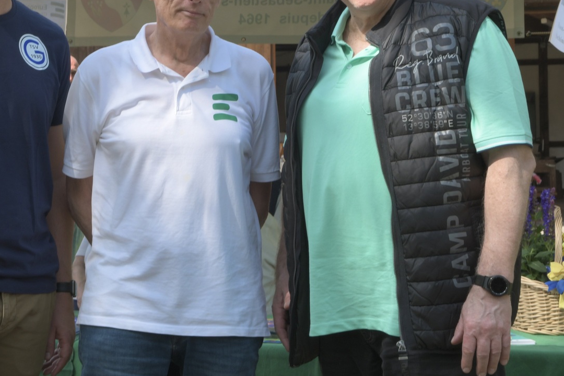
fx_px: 1455
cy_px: 94
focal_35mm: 93
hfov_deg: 21.9
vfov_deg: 14.7
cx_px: 272
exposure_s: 1/100
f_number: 13
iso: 250
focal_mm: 35
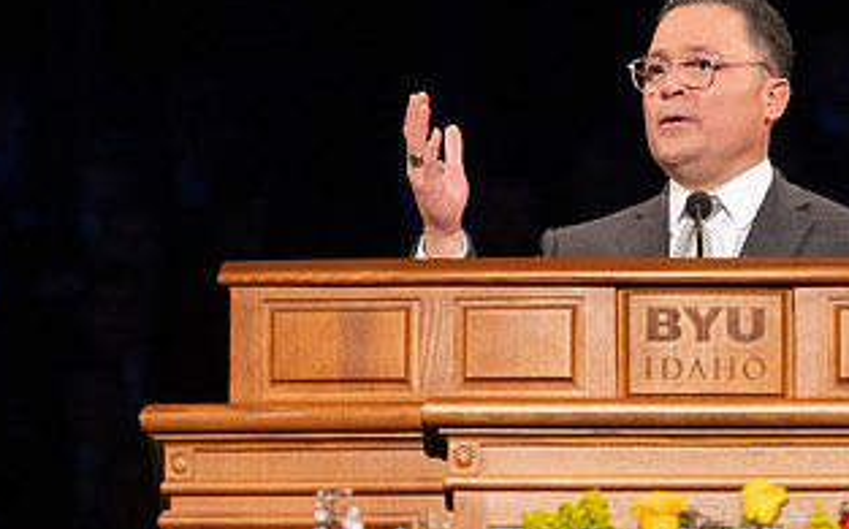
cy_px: 196
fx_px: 9663
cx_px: 753
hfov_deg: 5.0
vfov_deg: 3.1
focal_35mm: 418
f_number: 3.2
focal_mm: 165
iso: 1000
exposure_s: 1/320
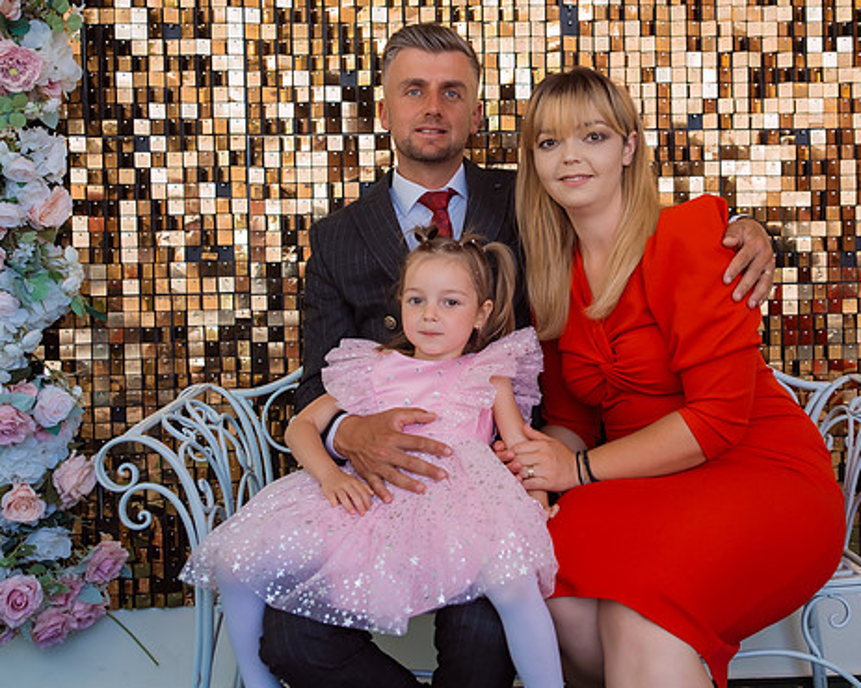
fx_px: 1070
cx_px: 537
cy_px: 290
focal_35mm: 42
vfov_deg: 35.6
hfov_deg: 43.5
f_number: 3.2
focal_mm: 32
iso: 640
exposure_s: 1/250
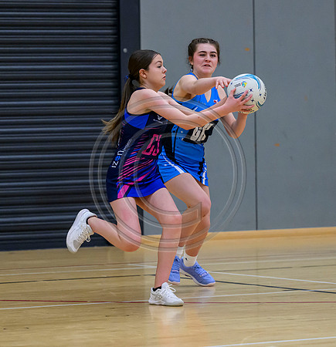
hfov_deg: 8.1
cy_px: 184
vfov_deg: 8.4
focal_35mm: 212
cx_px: 176
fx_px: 2368
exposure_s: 1/1250
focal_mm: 120
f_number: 2.8
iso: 6400
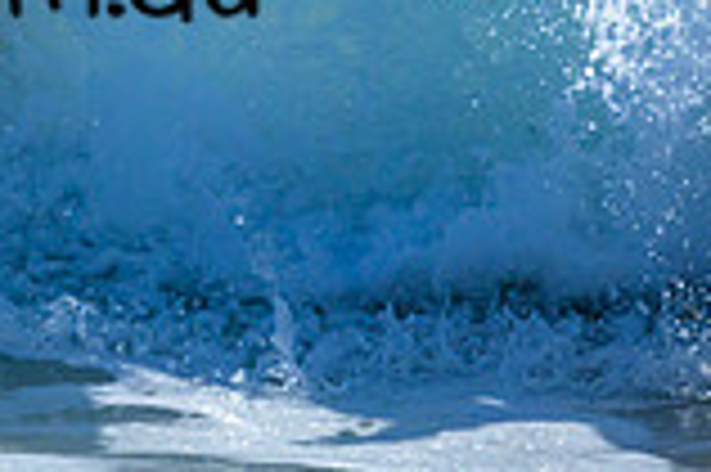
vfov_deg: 0.3
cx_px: -629
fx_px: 79903
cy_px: -294
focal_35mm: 4050
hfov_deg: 0.5
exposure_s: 1/3200
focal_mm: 800
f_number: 6.3
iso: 250
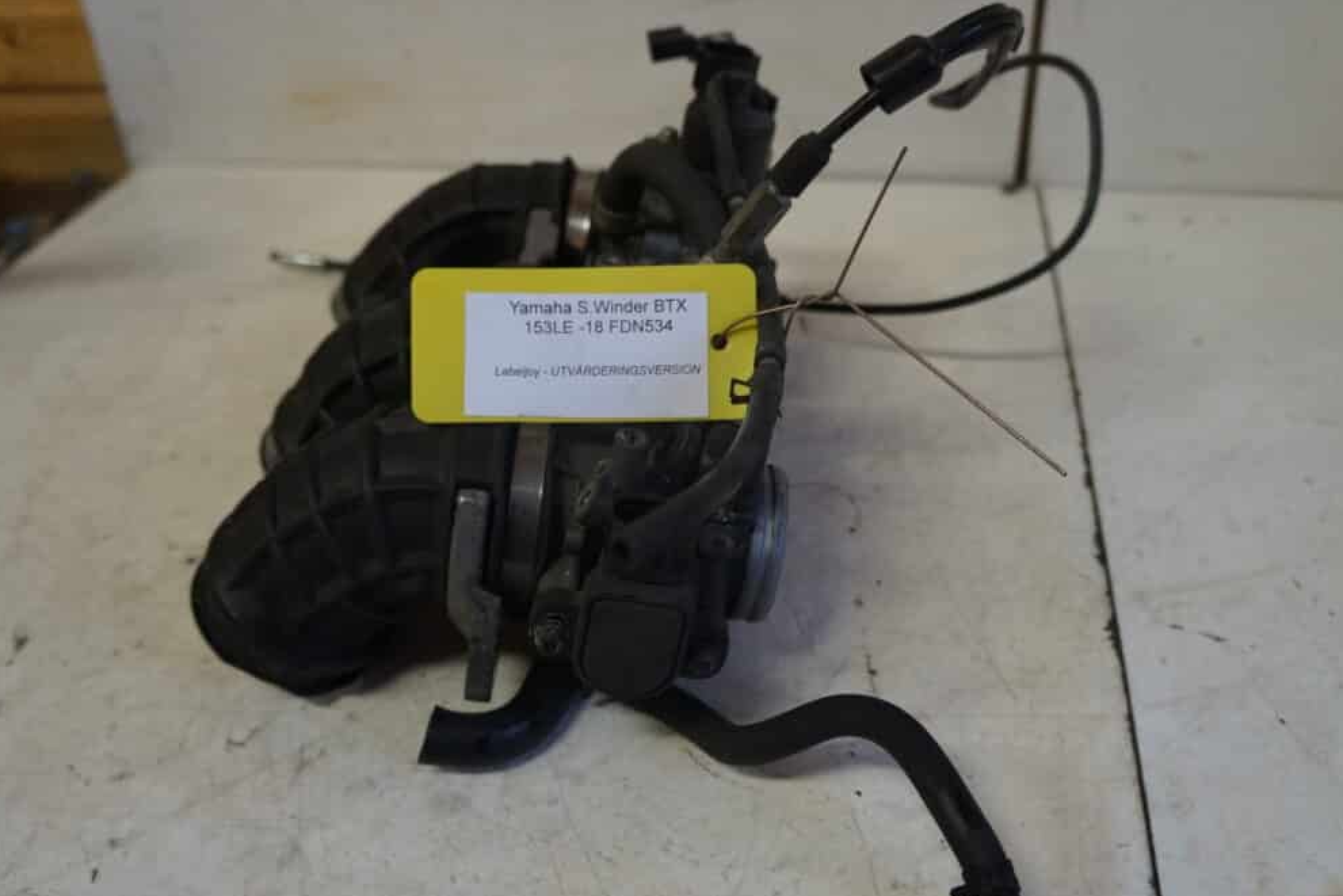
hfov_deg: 60.3
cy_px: 457
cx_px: 656
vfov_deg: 42.3
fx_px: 1157
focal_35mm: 31
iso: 640
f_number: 4
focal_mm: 20
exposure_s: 1/60
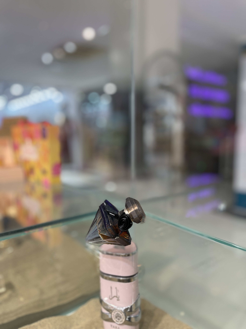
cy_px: 164
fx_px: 246
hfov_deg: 53.1
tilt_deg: -6.2
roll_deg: +0.4
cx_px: 123
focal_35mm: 26
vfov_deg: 67.3
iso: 100
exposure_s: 1/121
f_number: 1.6
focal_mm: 4.2
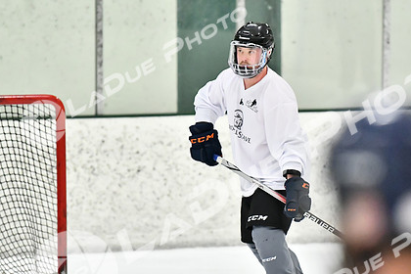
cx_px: 248
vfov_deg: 3.7
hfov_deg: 5.5
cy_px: 174
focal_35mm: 373
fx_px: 4258
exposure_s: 1/1600
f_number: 2.8
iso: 6400
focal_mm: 180
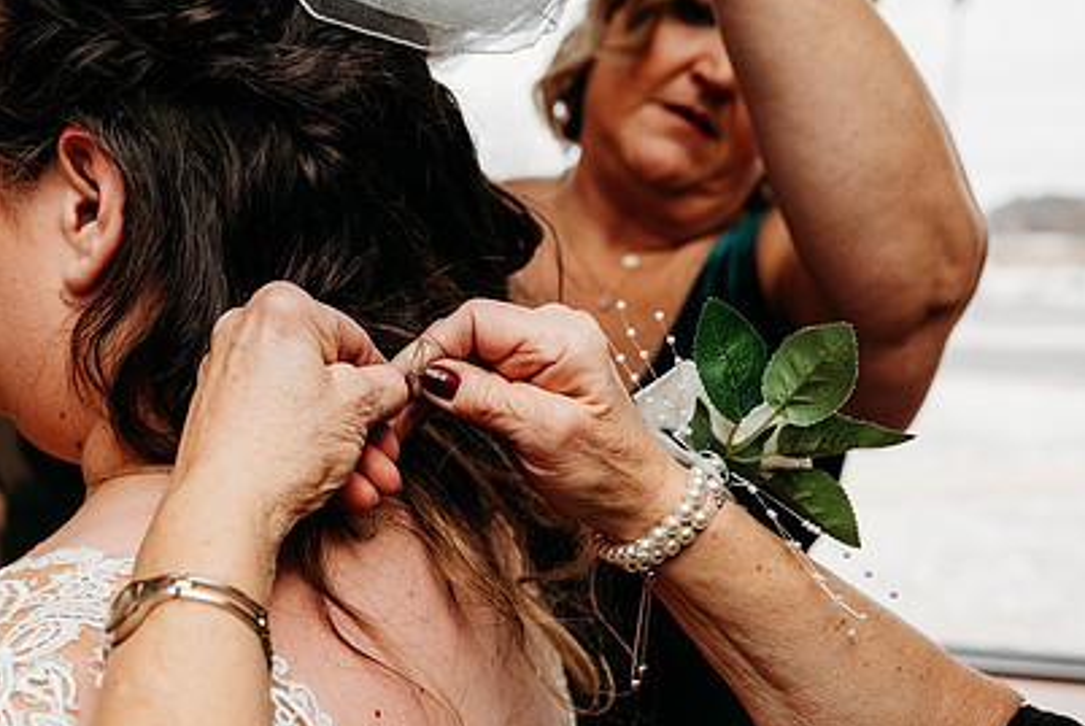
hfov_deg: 39.7
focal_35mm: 49
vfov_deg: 27.5
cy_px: 455
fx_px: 1478
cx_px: 345
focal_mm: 34
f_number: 4.5
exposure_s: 1/200
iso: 1250
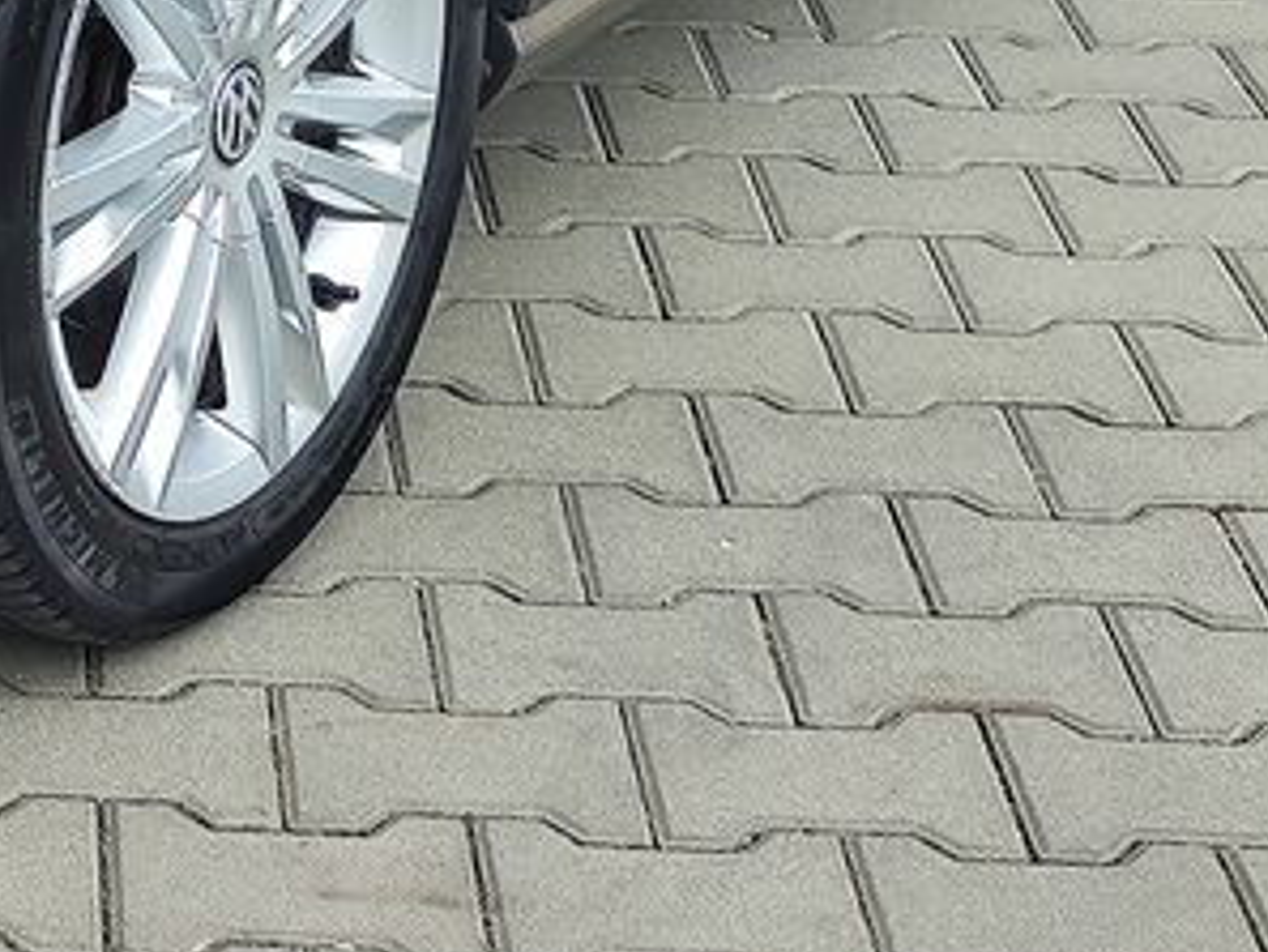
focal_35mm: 93
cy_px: -615
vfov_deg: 14.5
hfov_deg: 19.3
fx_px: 3408
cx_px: -418
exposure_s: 1/234
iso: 50
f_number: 1.69
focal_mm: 7.01
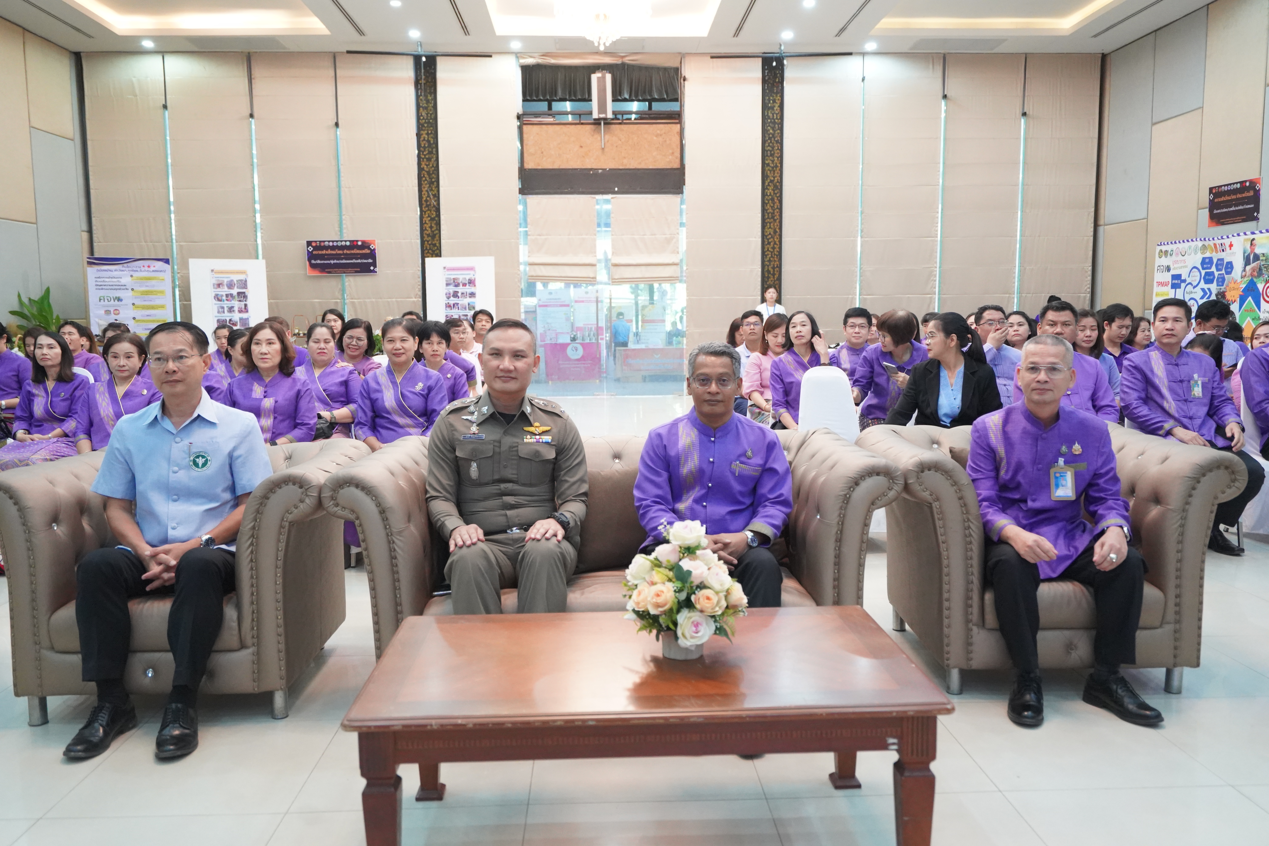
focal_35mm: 29
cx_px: 634
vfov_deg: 45.0
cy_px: 423
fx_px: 1022
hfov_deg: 63.7
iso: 8000
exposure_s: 1/160
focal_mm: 29
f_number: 4
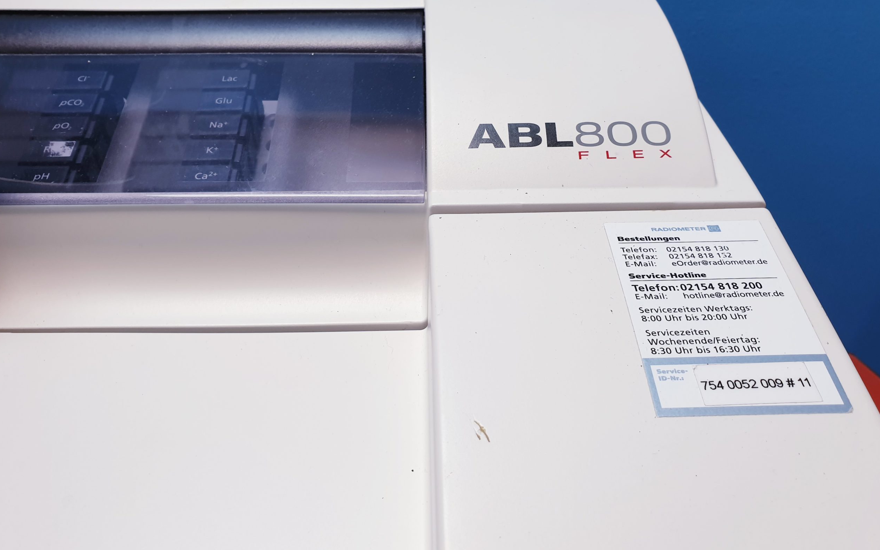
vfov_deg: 44.3
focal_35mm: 28
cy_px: 218
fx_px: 672
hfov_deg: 66.5
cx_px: 438
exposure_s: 1/100
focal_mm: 4.3
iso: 80
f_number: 2.4
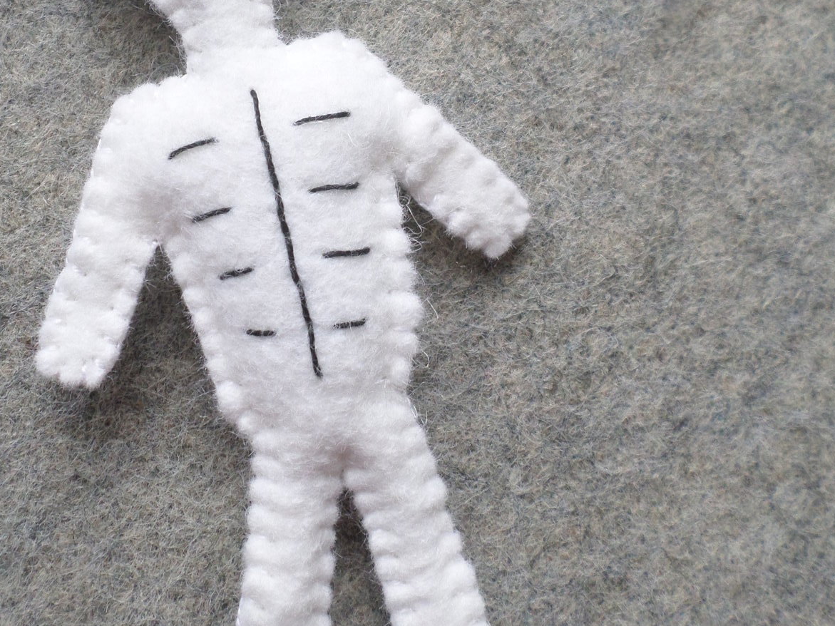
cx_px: 330
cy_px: 153
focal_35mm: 41
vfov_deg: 34.4
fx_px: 989
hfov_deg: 45.5
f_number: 2.5
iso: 80
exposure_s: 1/30
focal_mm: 4.5
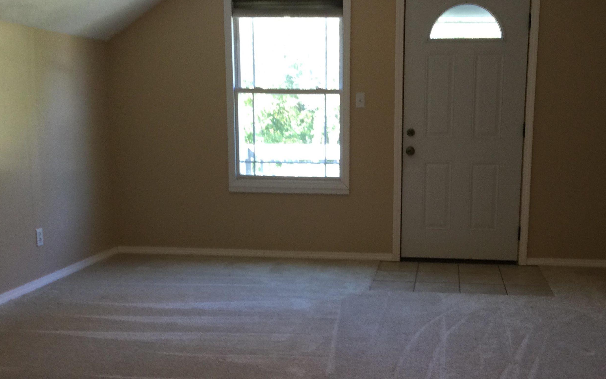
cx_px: 372
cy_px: 223
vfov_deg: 31.2
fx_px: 677
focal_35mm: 41
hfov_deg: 47.8
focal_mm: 3.3
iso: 50
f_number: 2.4
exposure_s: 1/30
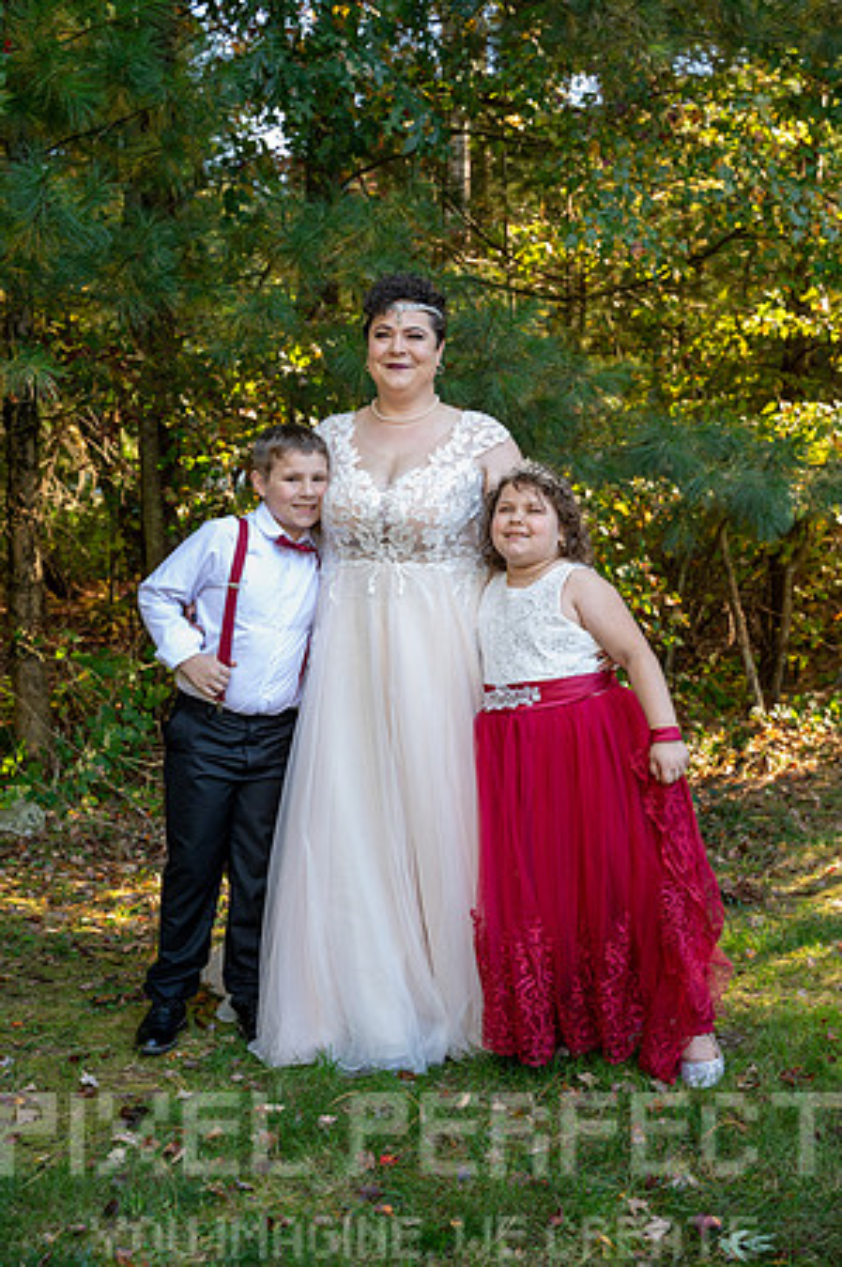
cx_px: 421
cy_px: 634
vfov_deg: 43.6
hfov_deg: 29.8
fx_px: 1582
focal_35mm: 45
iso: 1000
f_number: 4.5
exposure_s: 1/200
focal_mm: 45
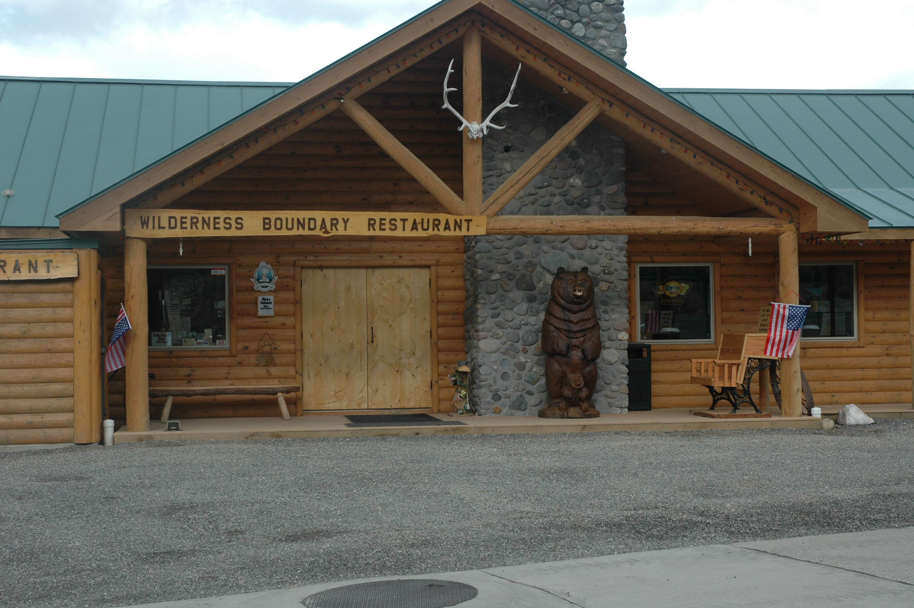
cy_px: 304
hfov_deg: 35.1
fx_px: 1446
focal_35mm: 57
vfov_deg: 23.7
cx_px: 457
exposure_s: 1/250
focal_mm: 38
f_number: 8
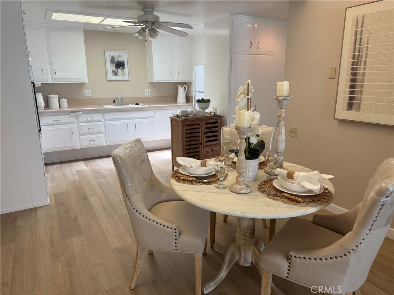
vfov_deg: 56.8
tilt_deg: -14.3
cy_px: 148
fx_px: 273
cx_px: 197
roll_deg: +1.5
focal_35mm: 24
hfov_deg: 71.6
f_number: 1.78
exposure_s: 1/60
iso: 125
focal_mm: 6.76
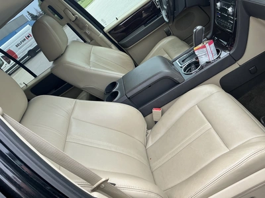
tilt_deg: -24.2
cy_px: 99
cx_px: 132
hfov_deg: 63.4
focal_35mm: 28
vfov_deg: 49.7
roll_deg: +43.6
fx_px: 214
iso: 25
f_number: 1.8
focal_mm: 3
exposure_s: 1/248
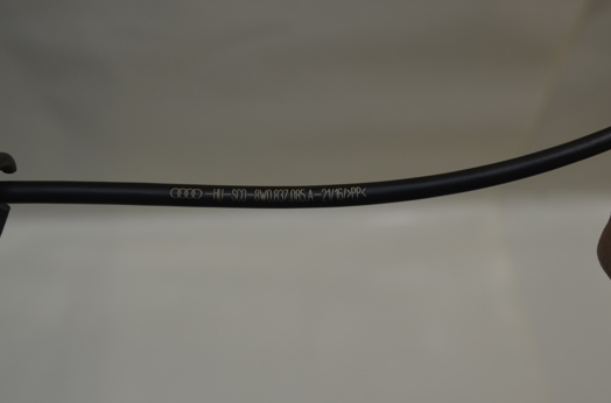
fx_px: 745
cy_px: 214
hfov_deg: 44.6
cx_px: 323
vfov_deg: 30.3
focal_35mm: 44
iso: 320
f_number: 5.6
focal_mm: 24
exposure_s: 1/125
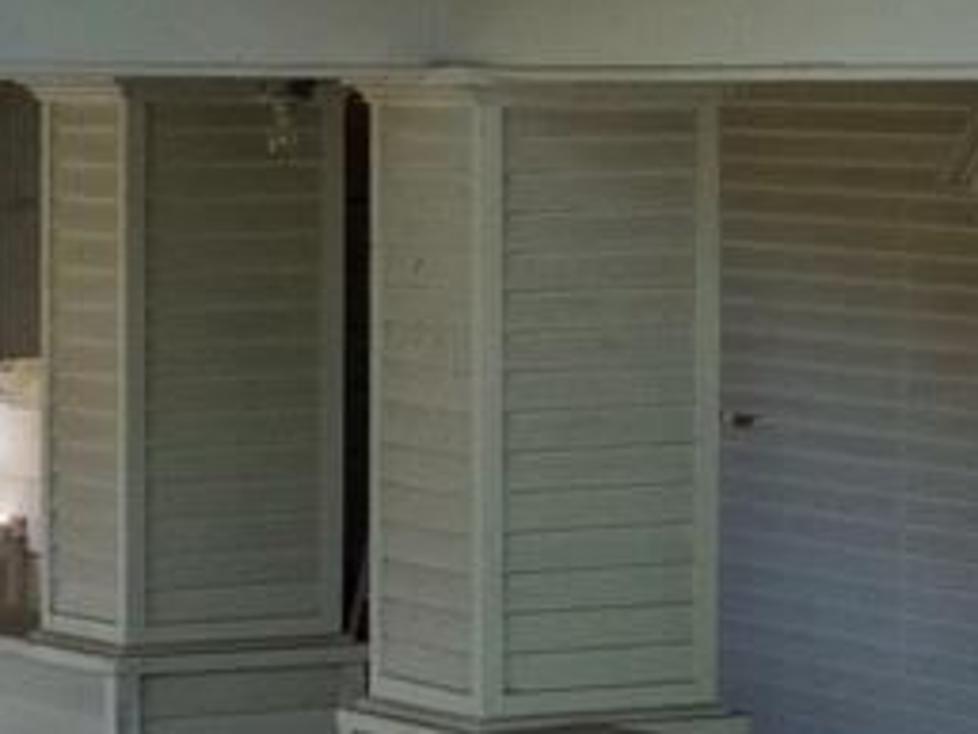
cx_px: 1667
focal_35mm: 191
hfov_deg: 9.9
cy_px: -21
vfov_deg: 7.7
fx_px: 5399
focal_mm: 12.29
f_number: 7.1
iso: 100
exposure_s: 1/200
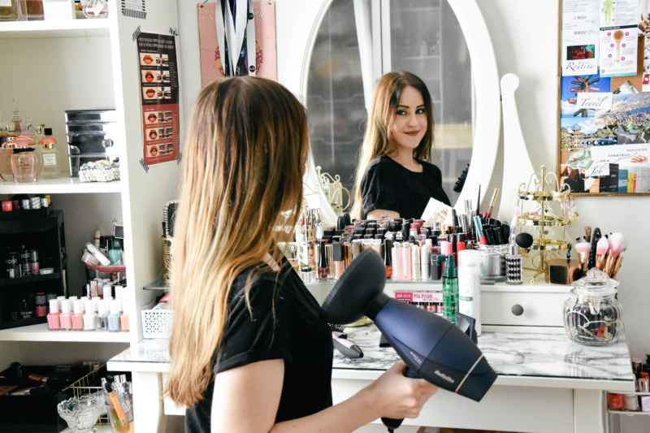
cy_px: 216
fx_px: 1029
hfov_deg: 35.1
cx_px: 325
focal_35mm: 57
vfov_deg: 23.8
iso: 4000
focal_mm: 38
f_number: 5
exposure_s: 1/60
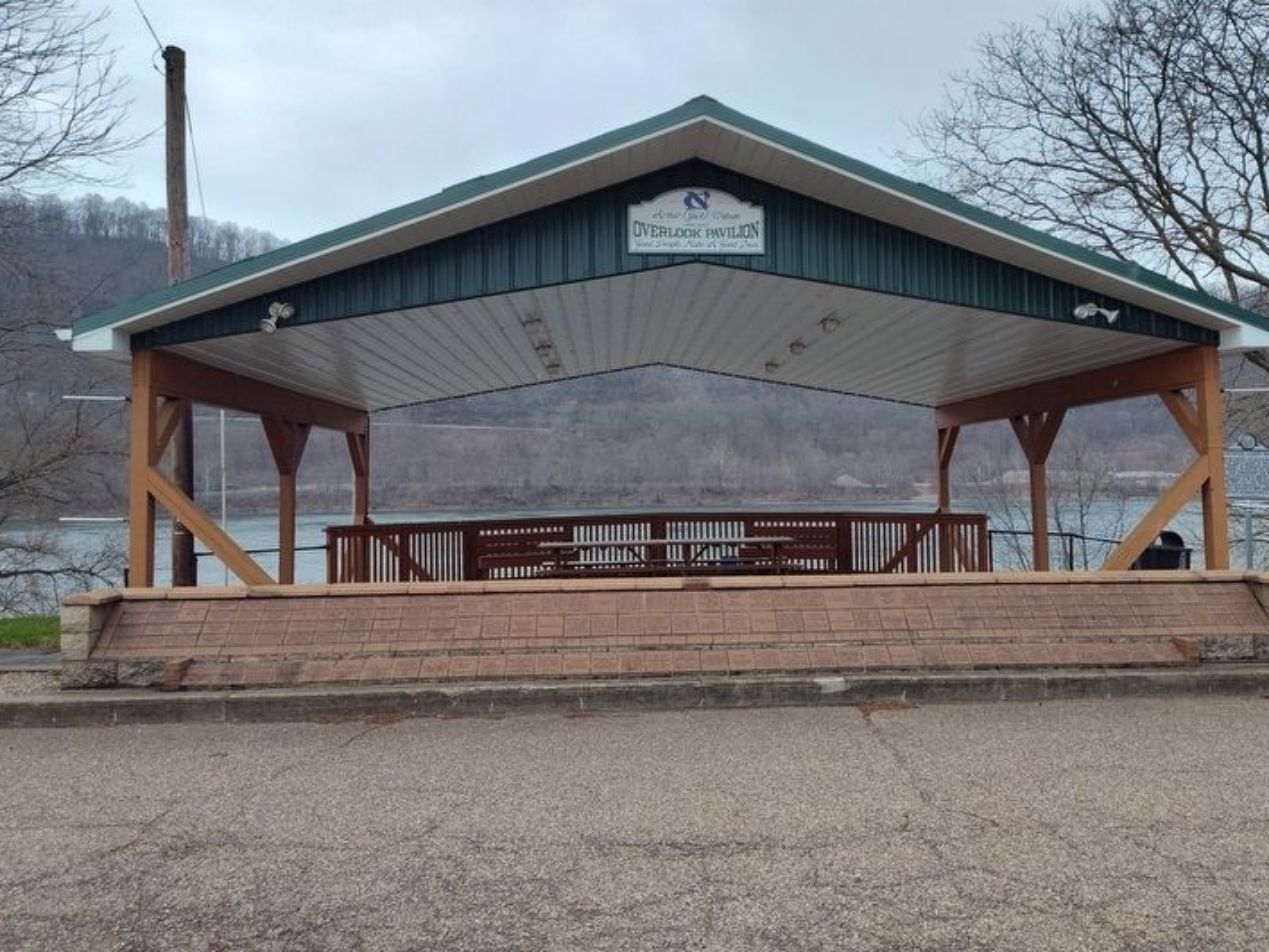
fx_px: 953
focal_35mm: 26
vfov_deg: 53.0
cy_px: 428
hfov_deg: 67.2
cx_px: 692
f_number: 1.8
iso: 100
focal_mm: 5.56
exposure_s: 1/699
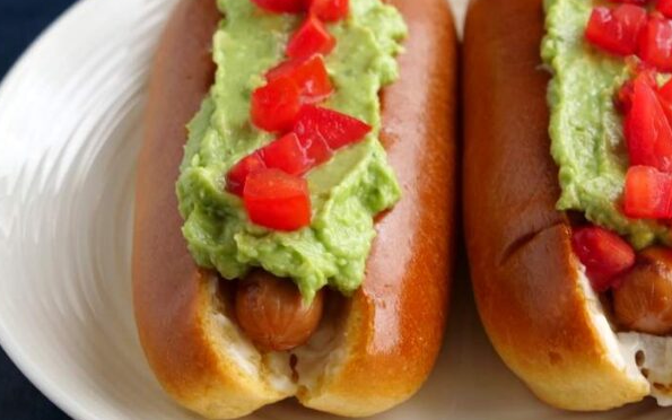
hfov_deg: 16.8
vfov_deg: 10.6
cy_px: 147
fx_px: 2271
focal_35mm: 124
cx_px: 474
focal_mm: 34
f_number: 3.8
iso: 800
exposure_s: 1/80
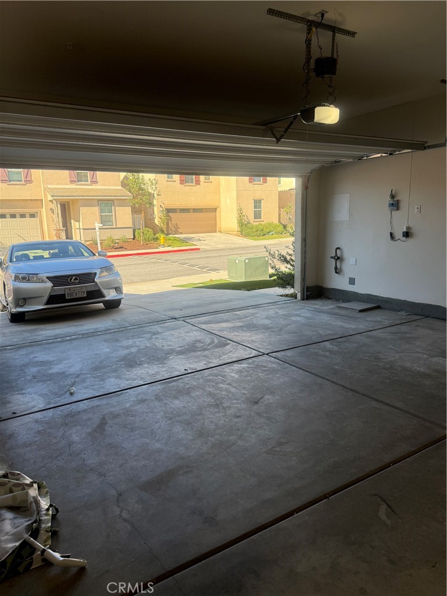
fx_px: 413
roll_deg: +1.7
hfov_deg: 56.8
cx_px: 224
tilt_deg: -9.1
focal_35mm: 24
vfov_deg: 71.6
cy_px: 298
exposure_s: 1/1139
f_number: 1.78
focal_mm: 6.76
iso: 100
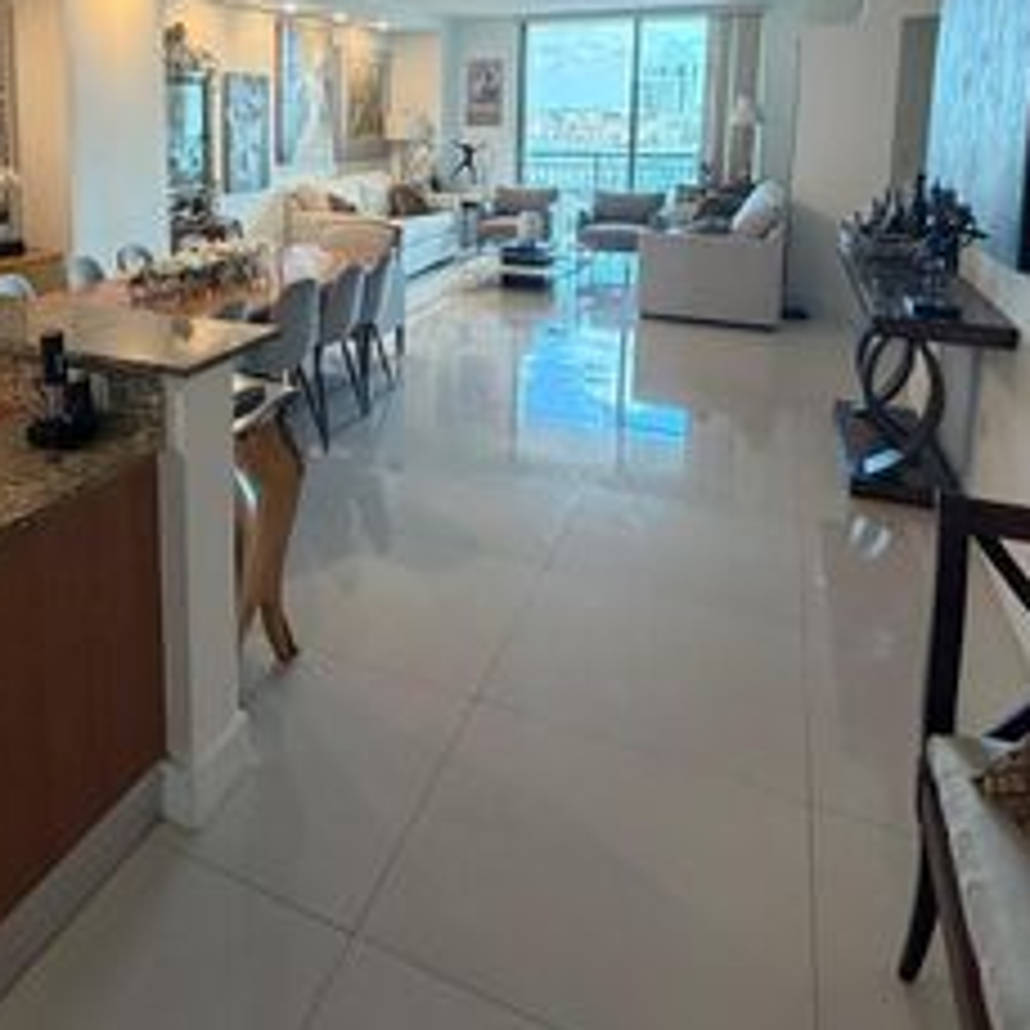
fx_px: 909
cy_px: 227
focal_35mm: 27
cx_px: 306
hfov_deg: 57.1
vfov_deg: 55.5
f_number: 2.2
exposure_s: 1/120
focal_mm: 2.22
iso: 320
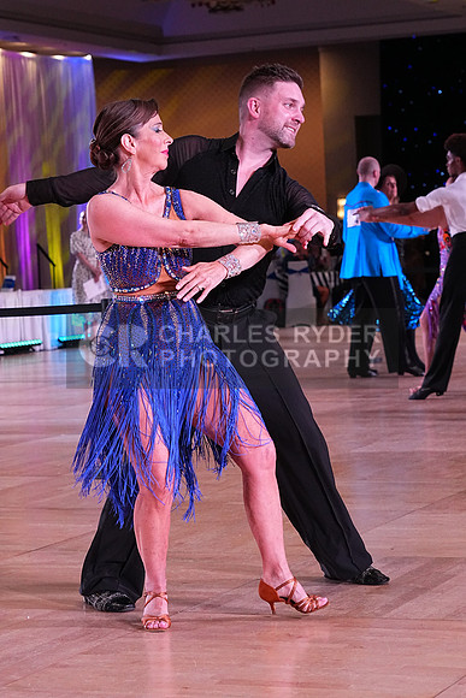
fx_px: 1999
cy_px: 349
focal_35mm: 103
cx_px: 233
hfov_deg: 13.3
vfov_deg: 19.8
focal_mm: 69
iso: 3200
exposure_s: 1/400
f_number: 5.6
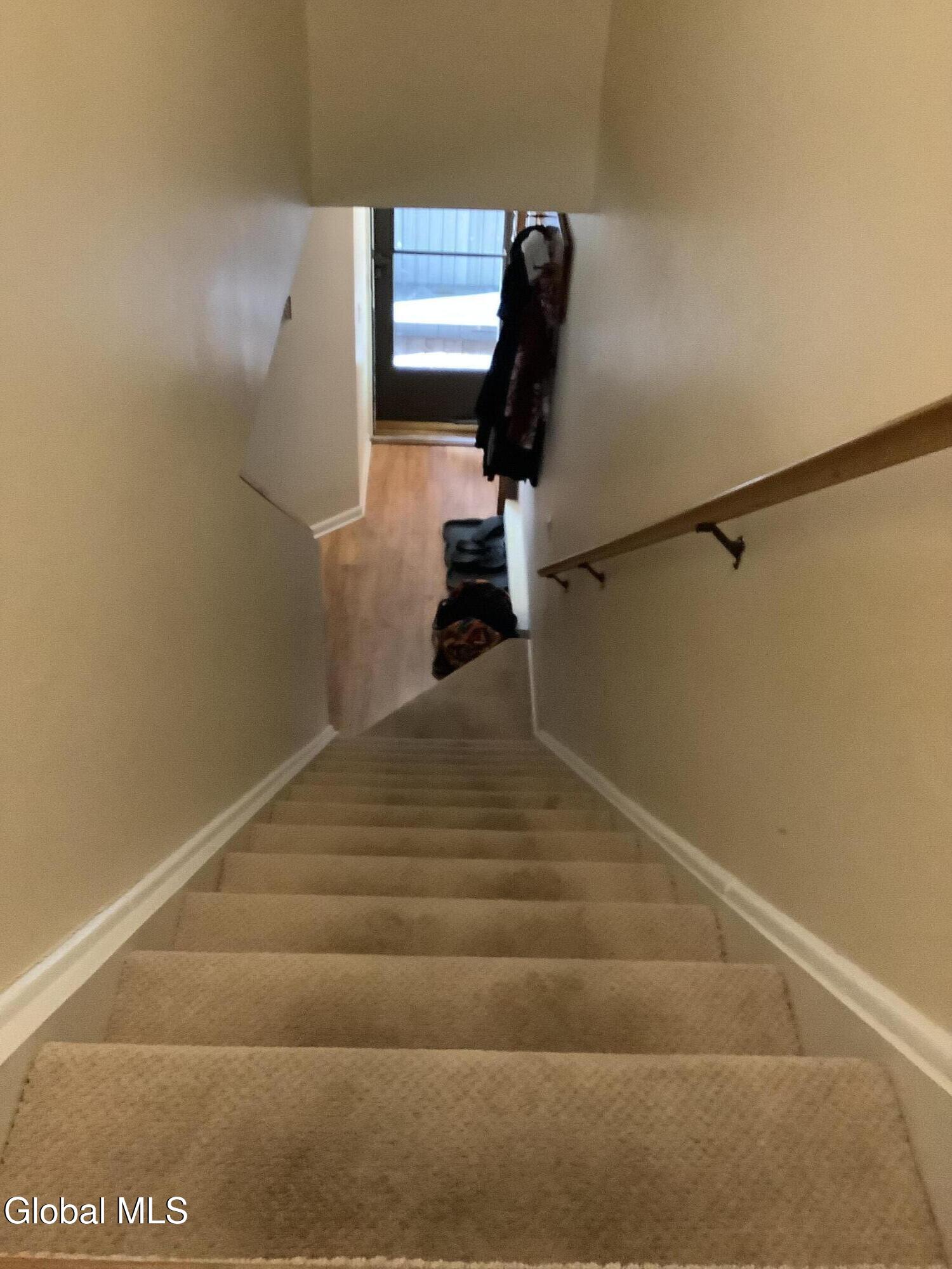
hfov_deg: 45.4
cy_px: 634
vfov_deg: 58.4
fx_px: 1137
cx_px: 476
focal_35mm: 31
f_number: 2.4
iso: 640
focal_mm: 3.3
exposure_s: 1/24
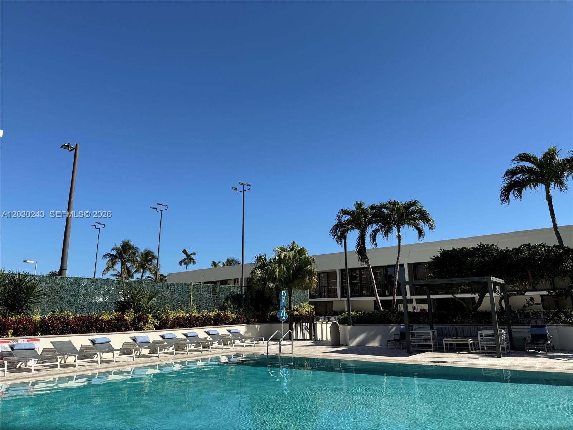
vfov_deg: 56.8
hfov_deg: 71.6
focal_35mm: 24
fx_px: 397
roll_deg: +0.9
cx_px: 286
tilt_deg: +13.6
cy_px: 215
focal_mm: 6.76
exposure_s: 1/5319
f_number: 1.78
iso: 80
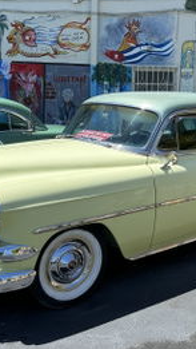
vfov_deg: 42.9
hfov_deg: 24.8
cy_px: 187
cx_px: 135
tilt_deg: -7.5
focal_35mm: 48
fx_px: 443
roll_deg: -3.0
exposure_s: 1/2967
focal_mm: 6.86
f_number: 1.78
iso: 80
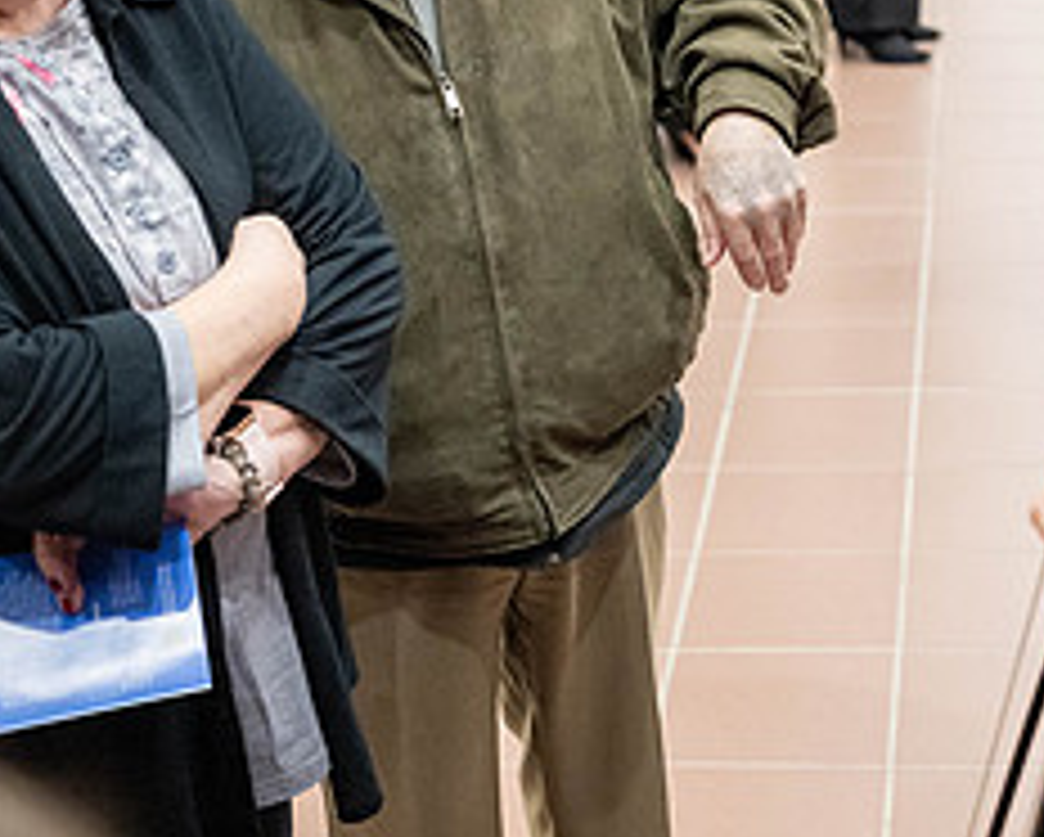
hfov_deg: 21.2
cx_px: 832
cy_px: 52
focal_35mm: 89
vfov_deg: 17.0
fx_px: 2752
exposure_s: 1/250
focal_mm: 38
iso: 4000
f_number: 2.8
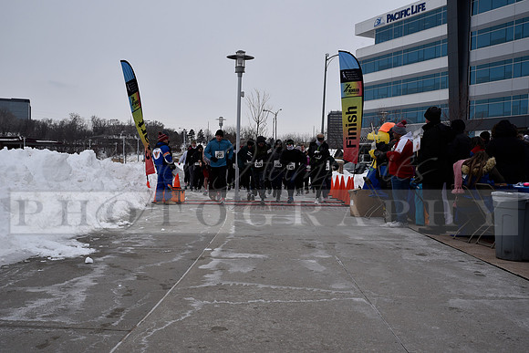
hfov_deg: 53.1
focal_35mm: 36
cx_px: 264
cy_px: 176
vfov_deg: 36.9
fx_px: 529
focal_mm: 36
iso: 400
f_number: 10
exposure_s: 1/400
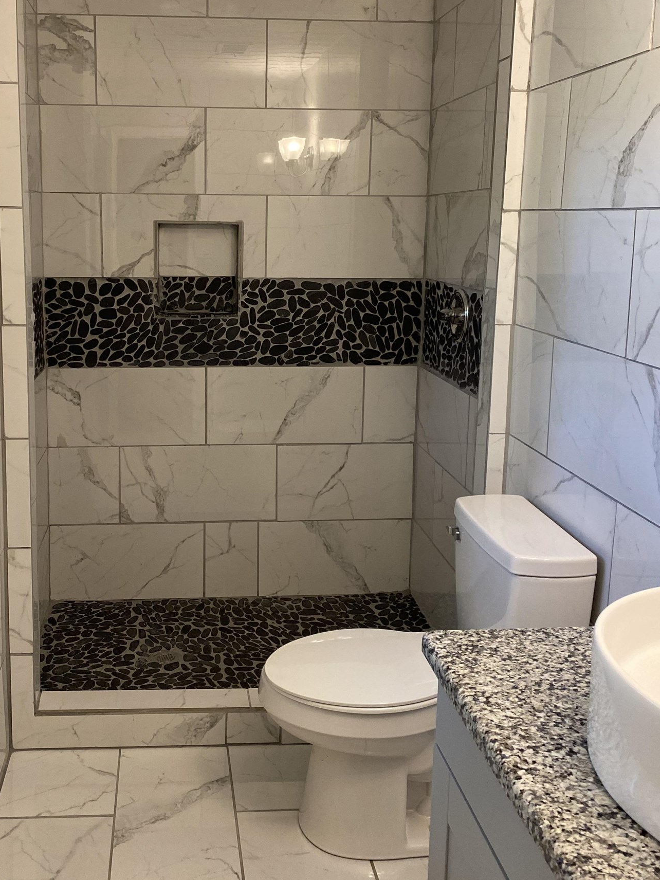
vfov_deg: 52.5
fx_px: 890
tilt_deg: -8.9
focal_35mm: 35
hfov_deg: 40.2
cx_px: 224
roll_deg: +0.0
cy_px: 380
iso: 200
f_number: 1.8
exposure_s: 1/60
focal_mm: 4.25
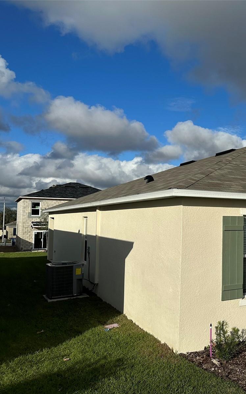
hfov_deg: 33.7
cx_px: 253
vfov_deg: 56.7
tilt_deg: +2.6
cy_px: 197
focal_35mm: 34
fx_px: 365
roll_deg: +0.2
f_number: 1.78
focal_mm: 6.86
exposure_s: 1/13699
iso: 80
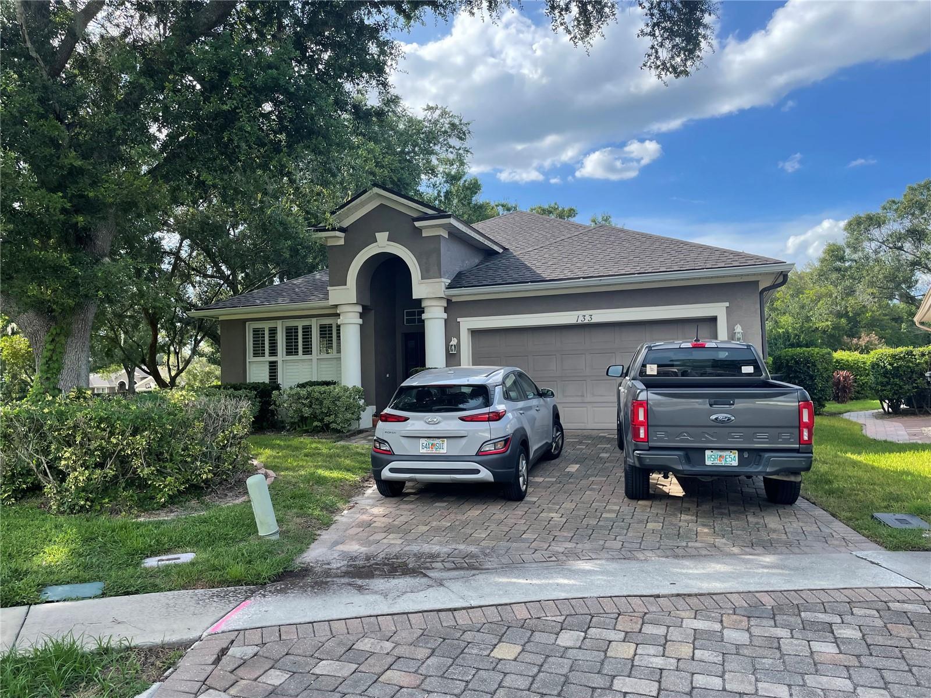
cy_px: 349
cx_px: 466
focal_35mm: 26
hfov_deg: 67.3
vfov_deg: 53.1
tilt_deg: +3.4
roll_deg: +0.7
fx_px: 699
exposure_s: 1/1531
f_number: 1.6
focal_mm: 4.2
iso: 32
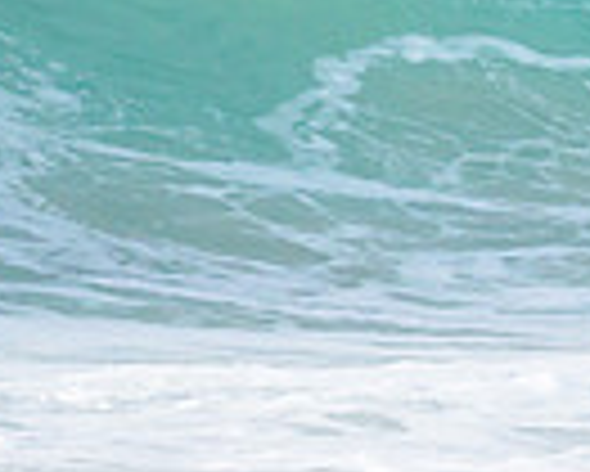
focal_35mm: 4561
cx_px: 1434
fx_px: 79702
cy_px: -135
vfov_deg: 0.3
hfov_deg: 0.4
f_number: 6.3
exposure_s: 1/2000
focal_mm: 800
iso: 400
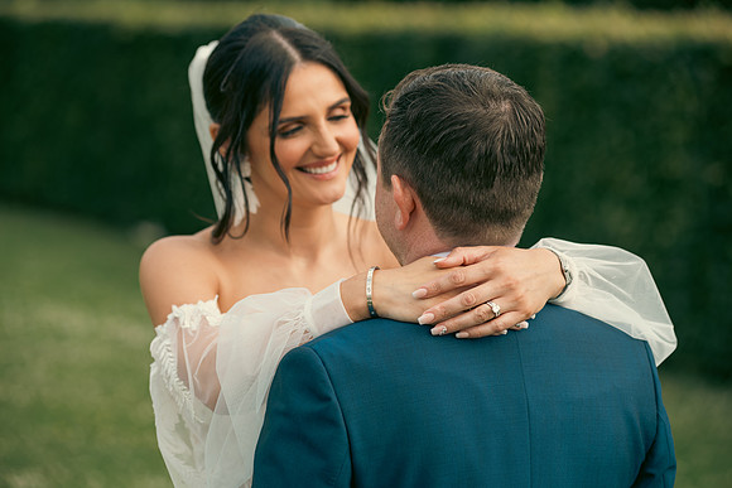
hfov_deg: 17.1
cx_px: 366
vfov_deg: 11.4
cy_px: 244
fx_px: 2440
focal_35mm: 120
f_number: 3.5
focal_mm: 120
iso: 100
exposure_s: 1/320
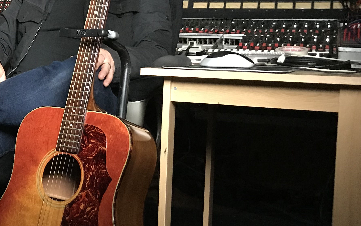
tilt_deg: -4.5
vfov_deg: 19.4
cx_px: -23
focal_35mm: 67
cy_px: 92
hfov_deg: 28.2
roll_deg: -1.9
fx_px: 659
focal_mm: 3.99
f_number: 1.8
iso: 100
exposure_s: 1/8
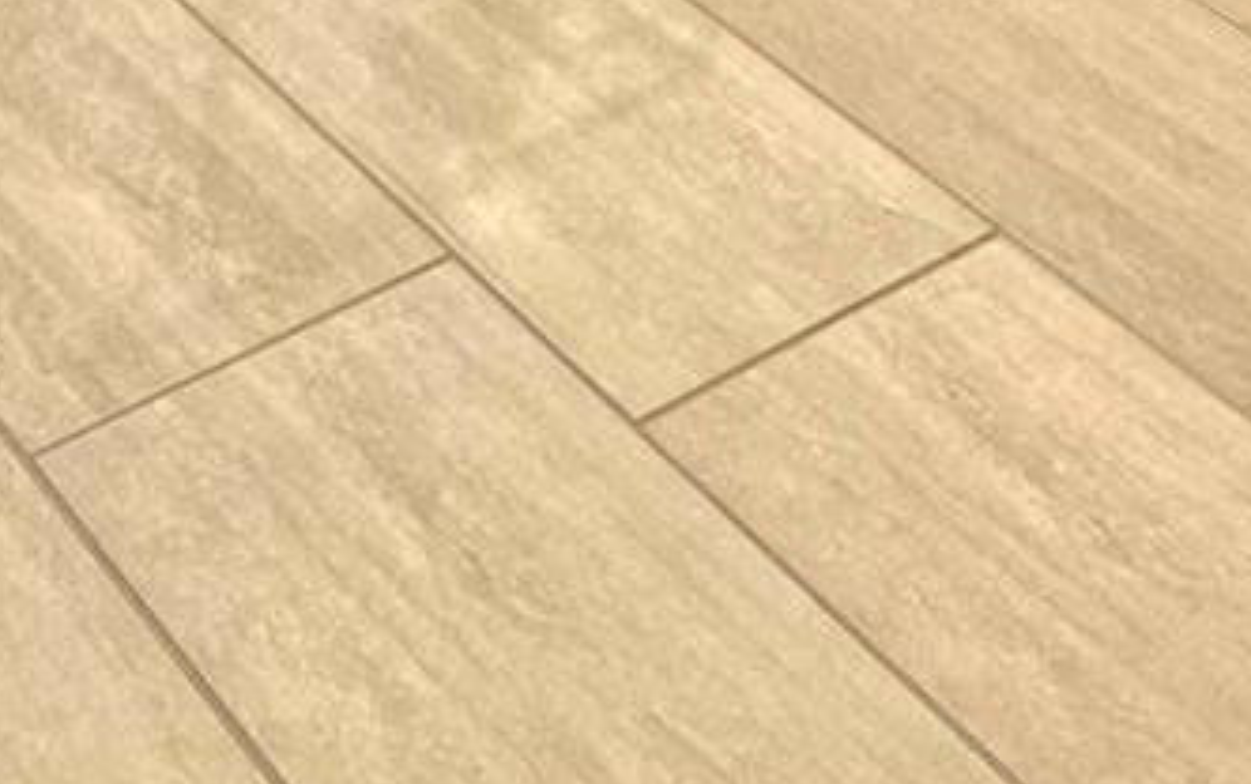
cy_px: -897
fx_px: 3002
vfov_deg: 12.6
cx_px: 644
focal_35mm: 88
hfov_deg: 23.5
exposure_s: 1/120
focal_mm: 5.4
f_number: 1.8
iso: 320
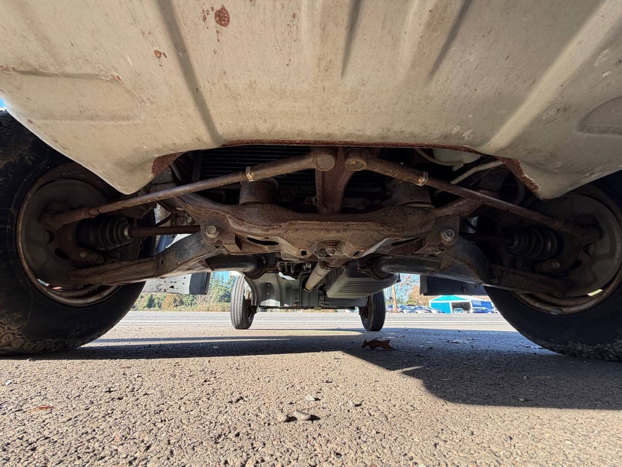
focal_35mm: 14
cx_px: 311
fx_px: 252
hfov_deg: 102.1
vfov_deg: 85.7
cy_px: 234
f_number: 2.2
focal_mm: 2.22
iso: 50
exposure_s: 1/121
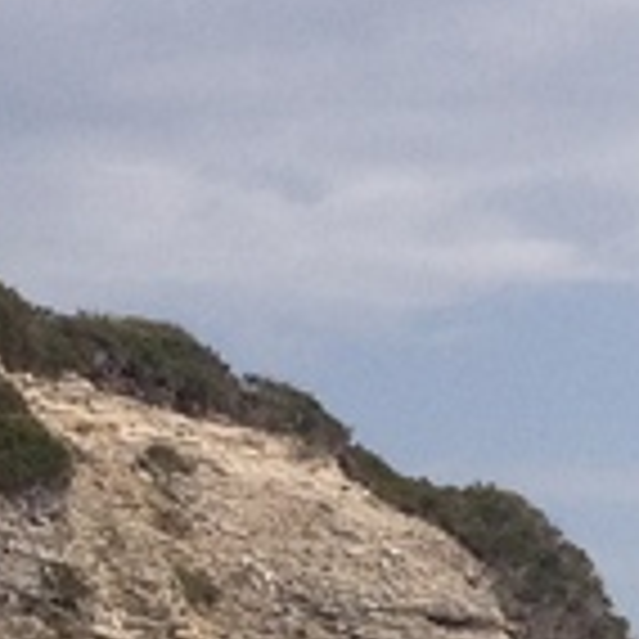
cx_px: 1696
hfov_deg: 6.3
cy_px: 846
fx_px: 5451
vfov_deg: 6.6
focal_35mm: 261
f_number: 2.4
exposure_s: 1/2632
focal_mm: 4.28
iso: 64
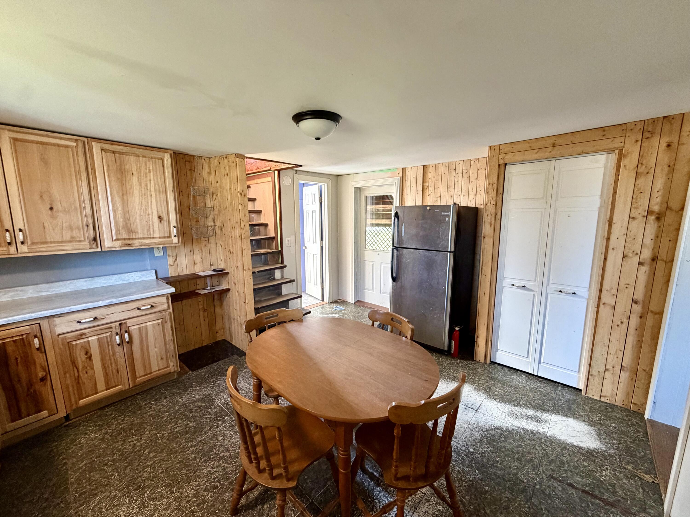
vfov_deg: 85.7
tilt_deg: -8.6
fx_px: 279
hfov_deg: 102.1
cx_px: 345
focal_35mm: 14
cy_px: 258
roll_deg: +0.1
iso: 320
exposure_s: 1/60
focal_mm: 2.22
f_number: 2.2
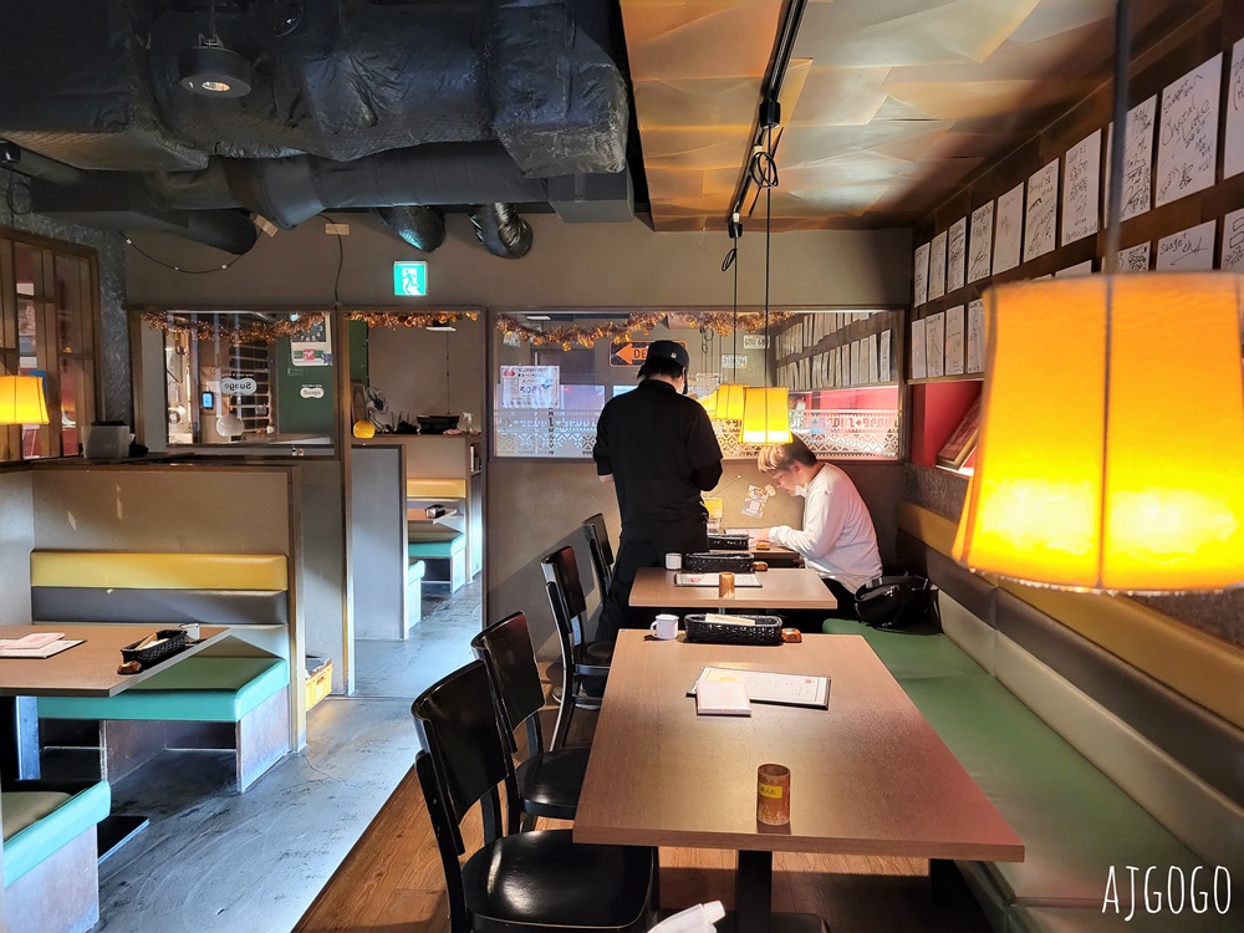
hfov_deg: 67.3
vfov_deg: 53.1
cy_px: 466
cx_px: 622
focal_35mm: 26
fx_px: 934
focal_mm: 5.4
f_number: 1.8
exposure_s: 1/24
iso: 640
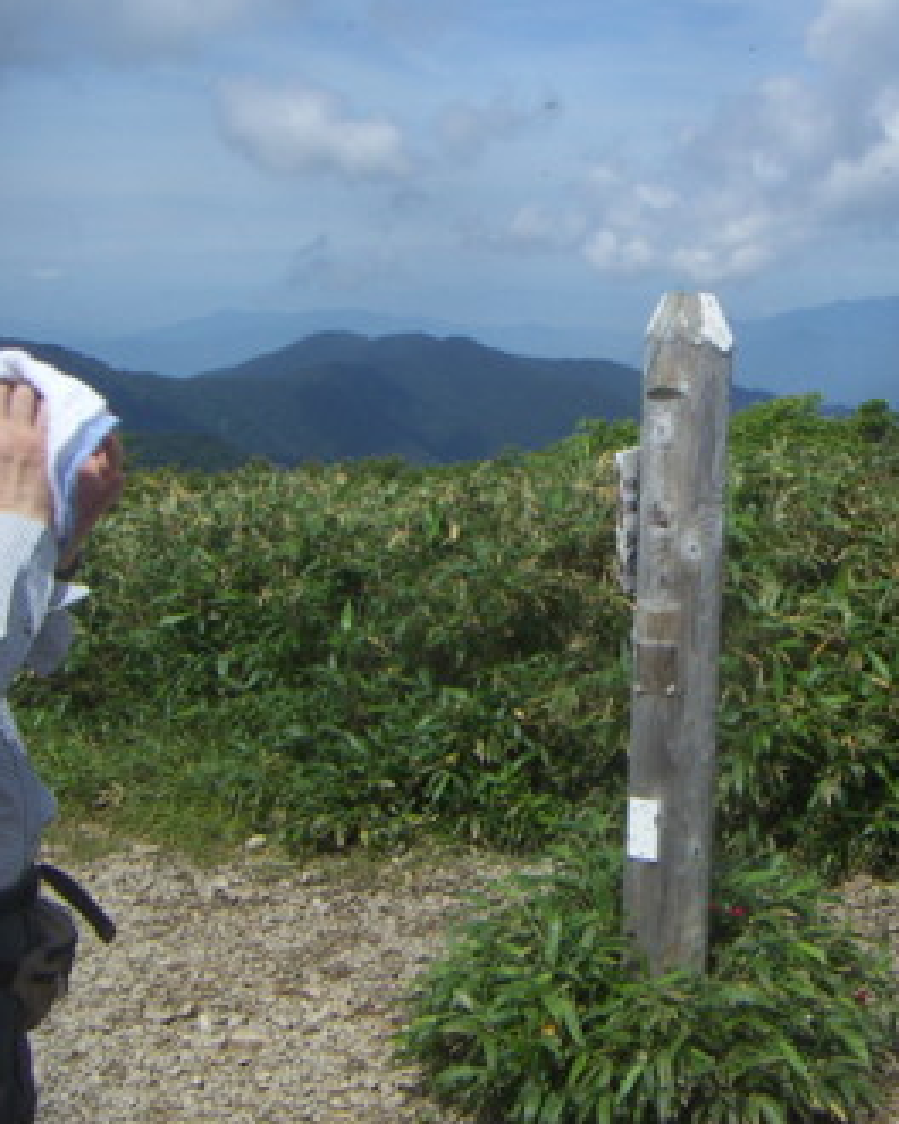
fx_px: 1596
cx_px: 698
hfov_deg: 30.8
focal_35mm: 48
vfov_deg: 38.8
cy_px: 565
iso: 50
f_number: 6.7
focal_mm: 4.7
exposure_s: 1/320
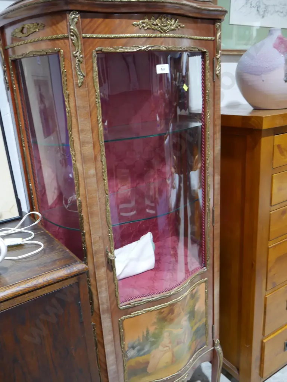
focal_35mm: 30
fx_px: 331
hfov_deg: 46.8
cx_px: 144
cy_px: 191
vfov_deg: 59.9
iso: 800
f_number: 3.6
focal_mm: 15
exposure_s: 1/60
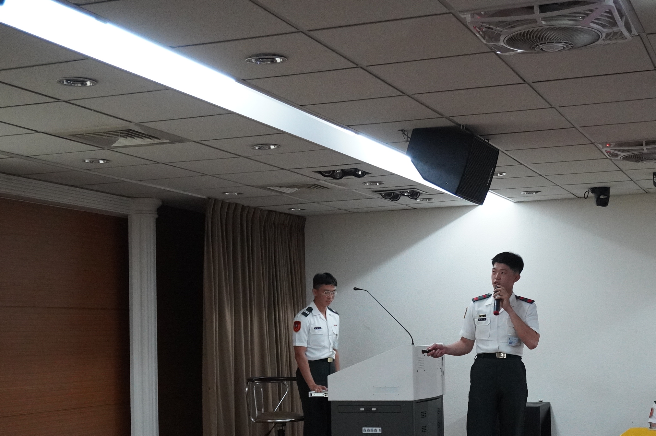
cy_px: 284
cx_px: 423
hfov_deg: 34.3
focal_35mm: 58
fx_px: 1056
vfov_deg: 23.3
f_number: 4.5
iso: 4000
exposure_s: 1/160
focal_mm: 26
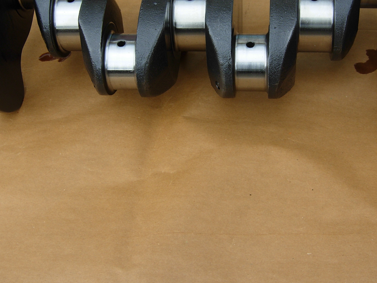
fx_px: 621
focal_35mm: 57
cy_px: 107
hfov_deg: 33.7
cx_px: 215
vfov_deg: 25.6
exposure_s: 1/102
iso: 50
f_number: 3.4
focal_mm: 7.5
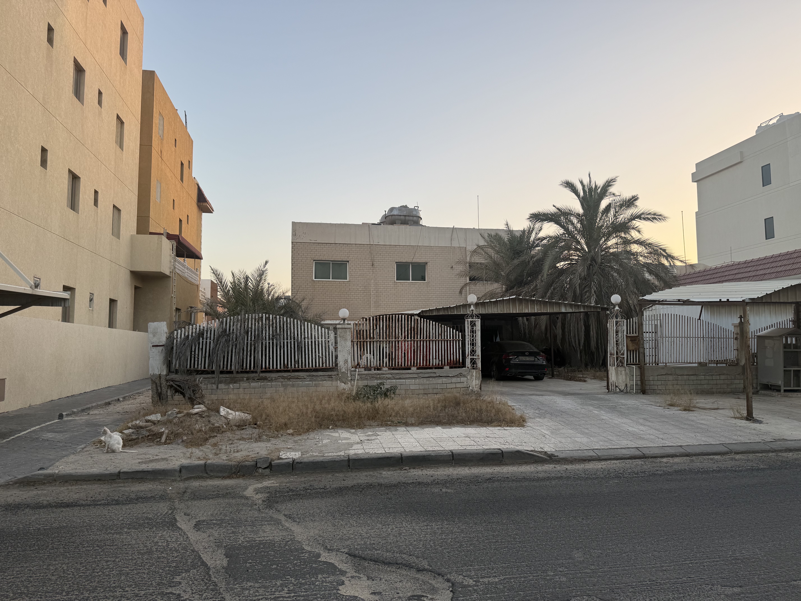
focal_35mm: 24
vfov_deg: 56.8
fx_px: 555
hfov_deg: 71.6
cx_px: 400
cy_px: 300
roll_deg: -0.5
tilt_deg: +4.8
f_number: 1.78
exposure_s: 1/643
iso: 80
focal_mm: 6.76
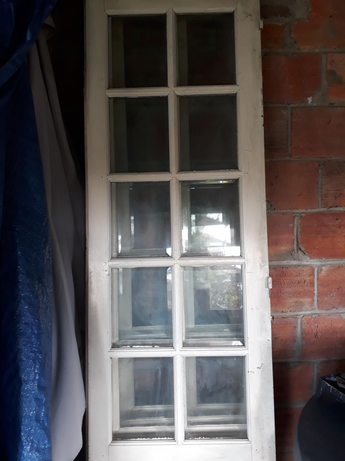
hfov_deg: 51.4
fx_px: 359
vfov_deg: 65.3
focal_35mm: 27
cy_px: 230
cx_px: 172
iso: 100
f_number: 1.9
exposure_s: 1/33
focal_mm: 3.6
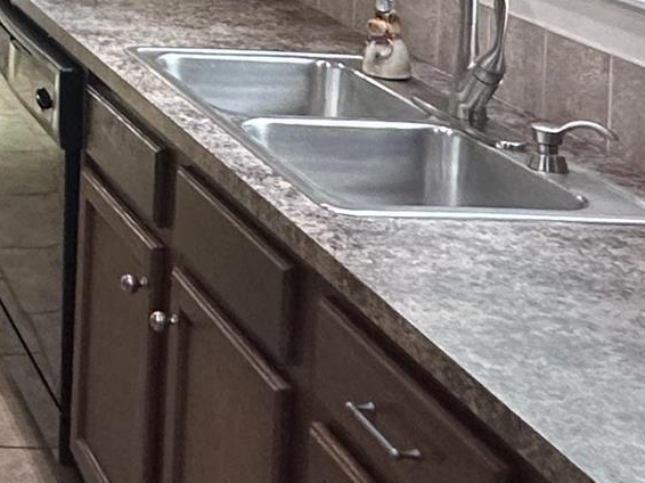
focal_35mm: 76
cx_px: -308
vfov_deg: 16.7
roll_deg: -1.8
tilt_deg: +1.2
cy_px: -337
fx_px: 1416
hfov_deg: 21.7
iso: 200
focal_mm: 2.22
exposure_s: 1/120
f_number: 2.2
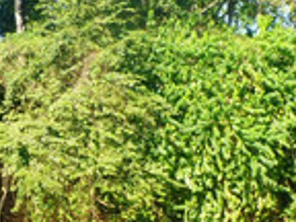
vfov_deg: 10.0
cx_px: -16
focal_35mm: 147
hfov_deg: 13.2
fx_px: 1257
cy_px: 226
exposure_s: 1/500
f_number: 4.5
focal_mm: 8.4
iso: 400
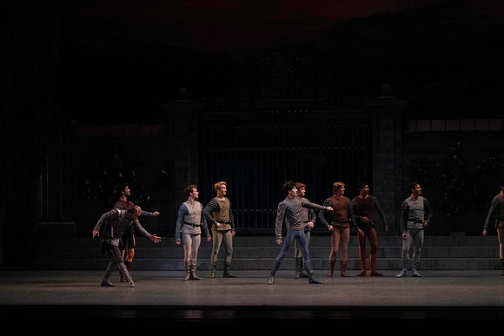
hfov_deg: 20.0
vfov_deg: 13.4
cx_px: 252
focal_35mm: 102
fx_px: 1428
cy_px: 168
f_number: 13
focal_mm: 102
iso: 16000
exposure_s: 1/400
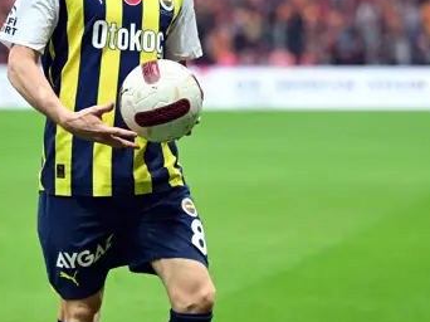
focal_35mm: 340
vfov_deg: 4.4
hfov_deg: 5.8
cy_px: 135
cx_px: 128
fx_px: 4221
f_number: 2.8
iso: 3200
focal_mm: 130
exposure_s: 1/1600
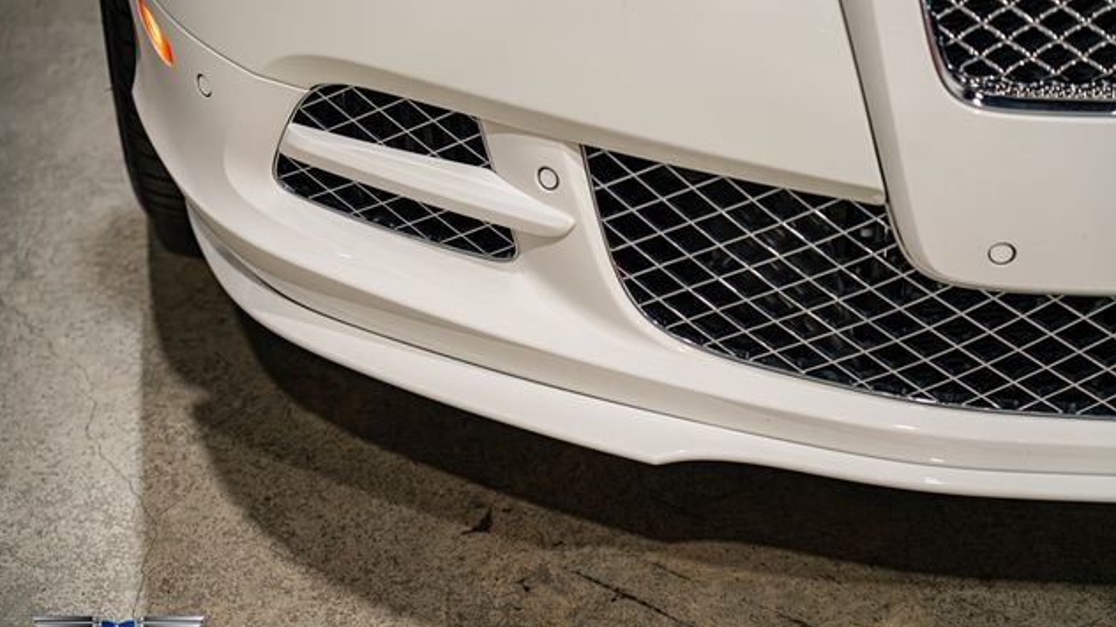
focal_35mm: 86
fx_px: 2544
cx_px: 553
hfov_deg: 24.7
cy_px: 319
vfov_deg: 14.0
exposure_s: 1/60
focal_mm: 81
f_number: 4
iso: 1000
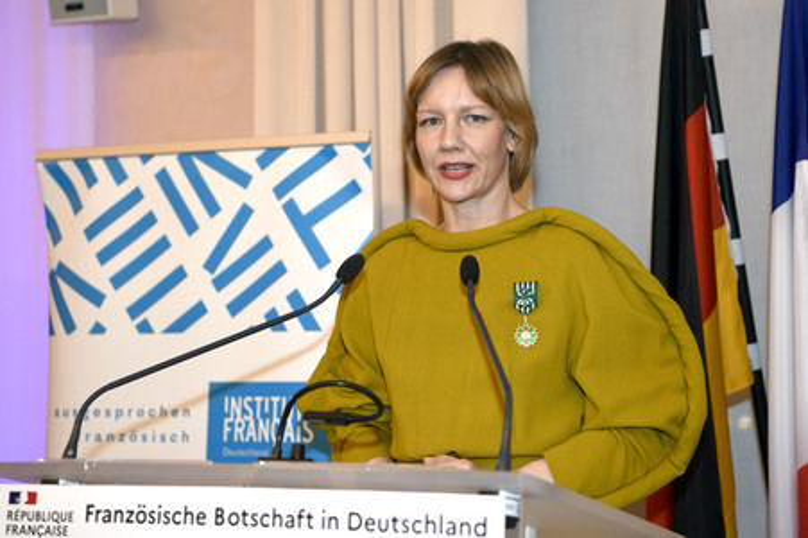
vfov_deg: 21.9
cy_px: 269
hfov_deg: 32.4
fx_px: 1390
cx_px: 404
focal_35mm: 62
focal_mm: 62
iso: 1250
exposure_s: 1/100
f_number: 3.5
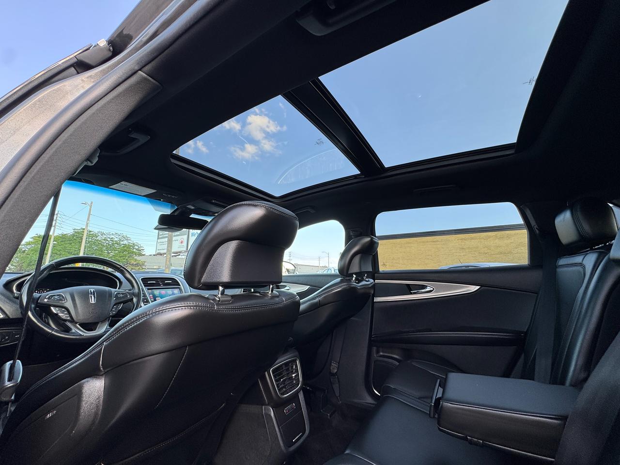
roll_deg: -0.2
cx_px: 310
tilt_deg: +11.3
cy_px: 232
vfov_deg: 85.7
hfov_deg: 102.1
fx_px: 251
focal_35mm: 14
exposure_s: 1/99
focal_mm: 2.22
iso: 40
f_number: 2.2
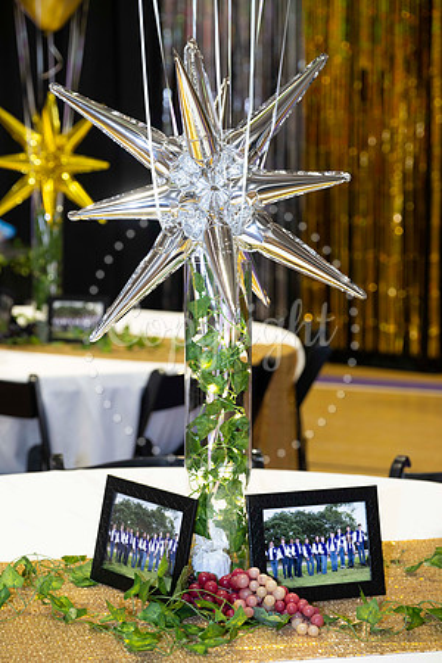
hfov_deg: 17.3
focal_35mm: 79
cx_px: 221
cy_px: 332
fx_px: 1455
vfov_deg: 25.7
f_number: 5
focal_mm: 79
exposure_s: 1/30
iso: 1250
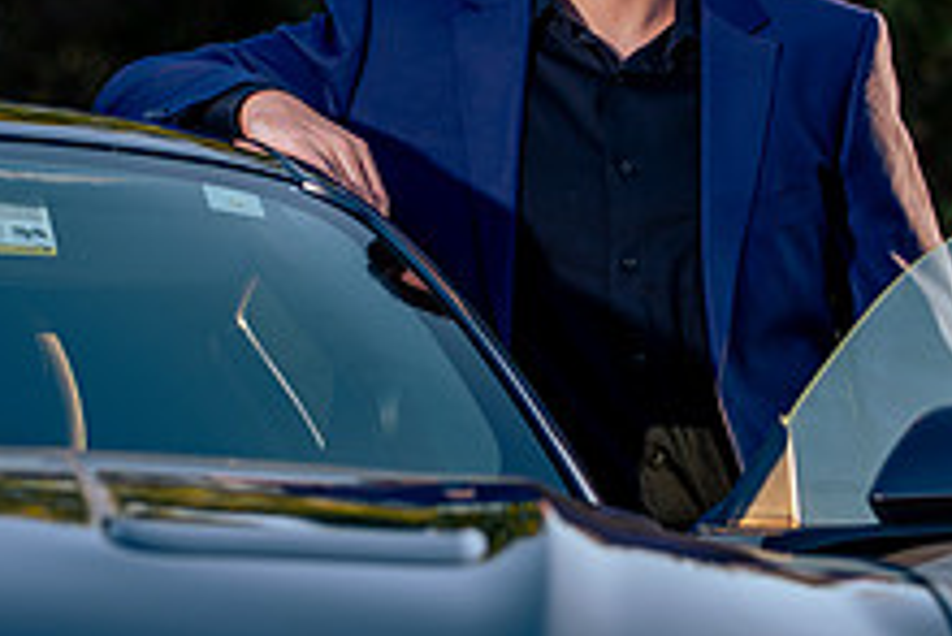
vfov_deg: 4.5
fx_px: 8071
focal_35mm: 305
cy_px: 197
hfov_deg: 6.7
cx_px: 307
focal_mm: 110
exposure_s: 1/100
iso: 31
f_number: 4
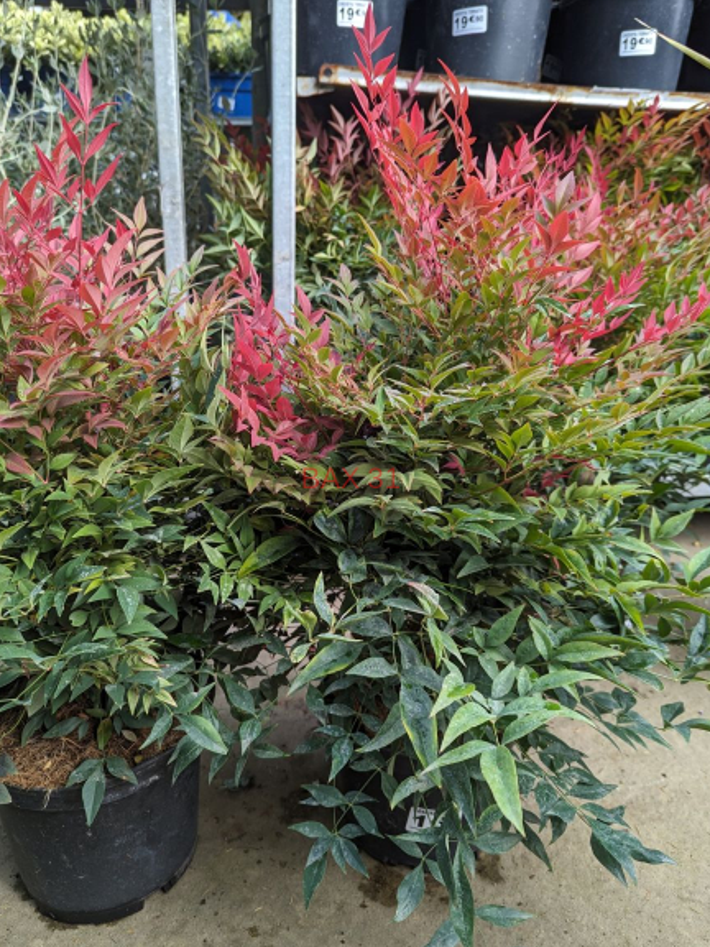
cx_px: 350
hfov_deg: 54.9
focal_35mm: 25
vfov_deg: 69.4
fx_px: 684
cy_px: 480
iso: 45
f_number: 1.85
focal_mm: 6.81
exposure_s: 1/198
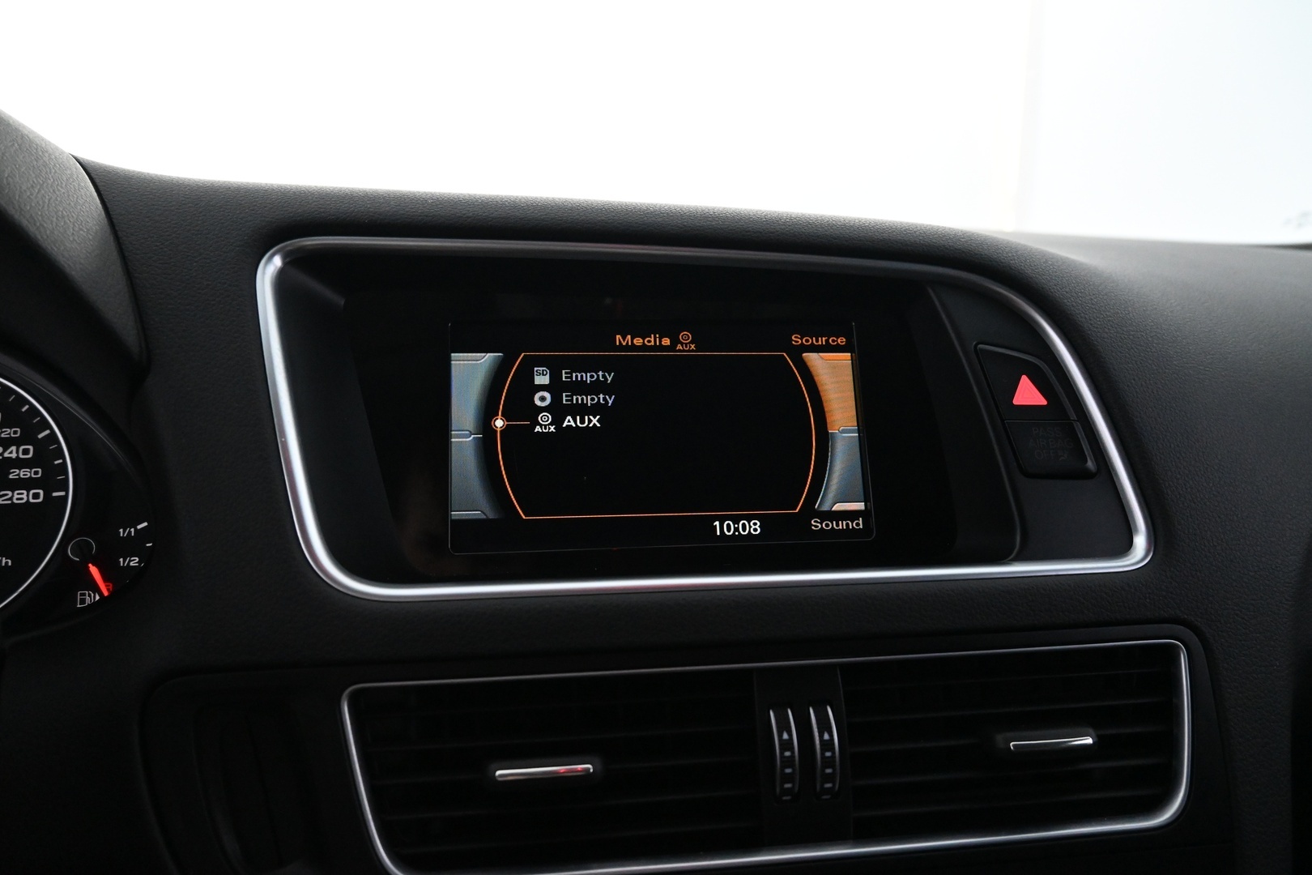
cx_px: 656
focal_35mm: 26
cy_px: 438
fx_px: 929
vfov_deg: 50.4
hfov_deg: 70.4
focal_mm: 17
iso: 4000
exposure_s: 1/80
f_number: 4.5
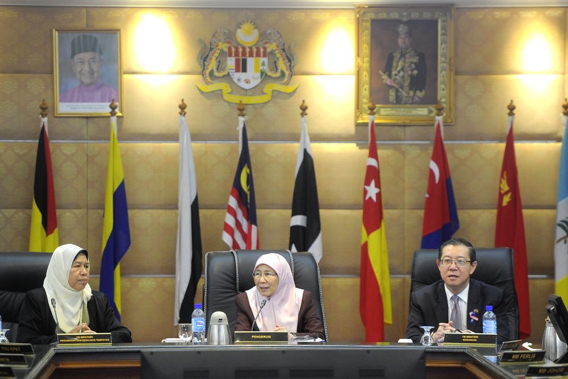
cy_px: 190
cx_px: 284
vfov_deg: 8.1
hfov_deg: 12.1
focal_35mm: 170
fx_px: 2682
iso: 2000
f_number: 2.8
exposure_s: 1/125
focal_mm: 170
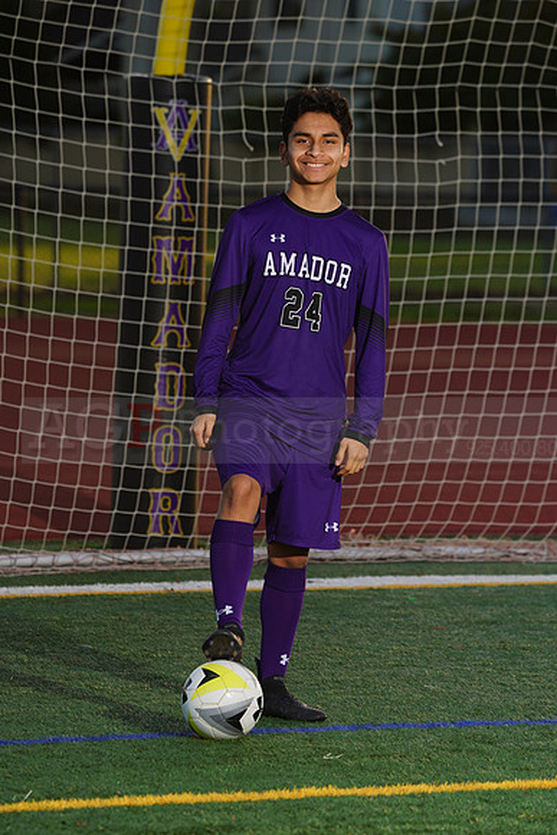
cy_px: 418
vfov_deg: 7.7
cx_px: 278
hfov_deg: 5.1
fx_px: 6216
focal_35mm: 268
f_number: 7.1
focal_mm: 268
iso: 100
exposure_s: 1/200
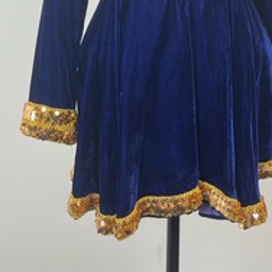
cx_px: 172
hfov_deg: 34.5
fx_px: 436
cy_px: 6
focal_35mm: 49
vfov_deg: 32.2
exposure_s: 1/120
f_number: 1.6
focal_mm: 5.1
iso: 125
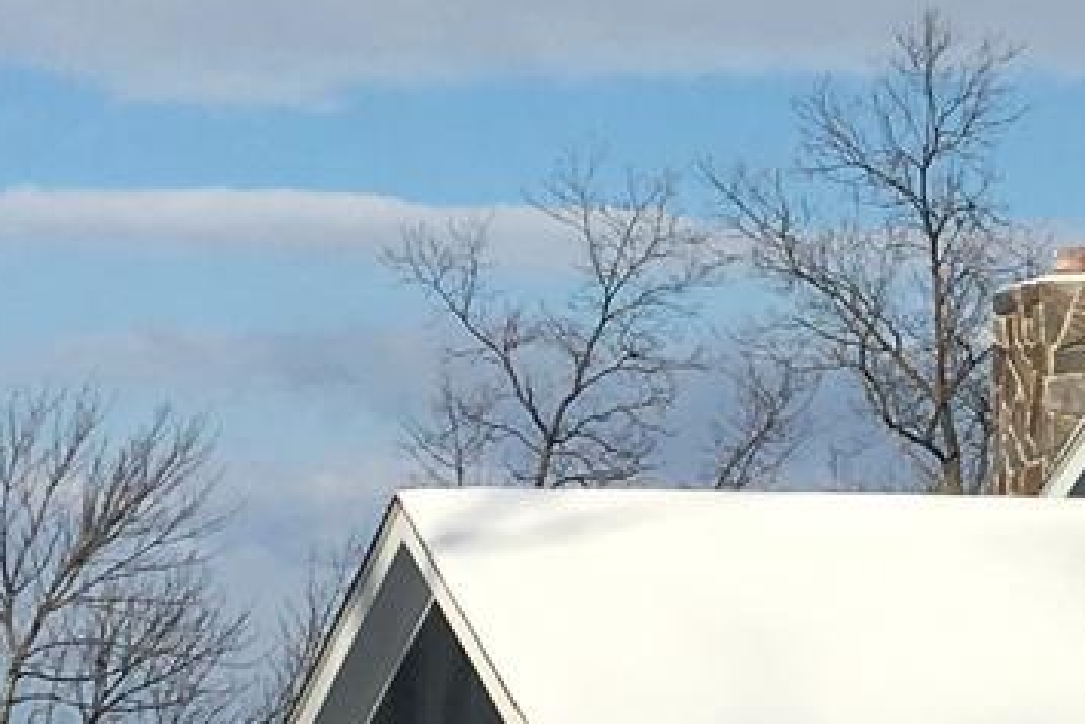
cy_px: 657
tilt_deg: +1.5
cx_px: 1155
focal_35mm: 174
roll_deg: +0.1
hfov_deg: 11.7
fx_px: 5246
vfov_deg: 7.9
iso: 25
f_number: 2.2
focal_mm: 4.15
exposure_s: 1/2747
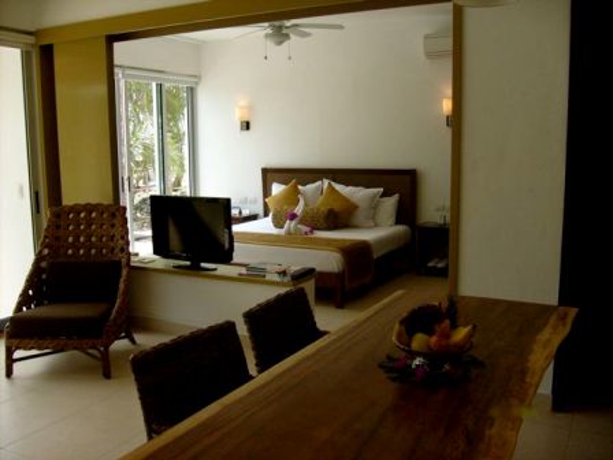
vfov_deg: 40.7
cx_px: 306
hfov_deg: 52.6
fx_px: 620
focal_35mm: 35
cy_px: 230
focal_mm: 5.8
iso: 80
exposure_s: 1/350
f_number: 2.8
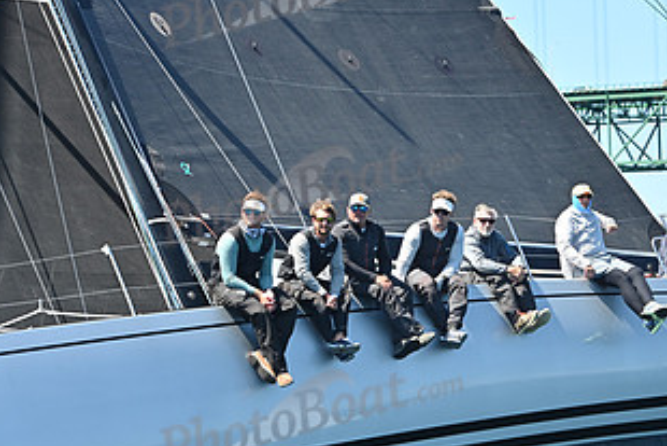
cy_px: 273
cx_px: 577
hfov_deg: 11.5
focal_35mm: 178
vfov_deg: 7.7
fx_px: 3299
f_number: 5.6
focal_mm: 95
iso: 320
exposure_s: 1/1000
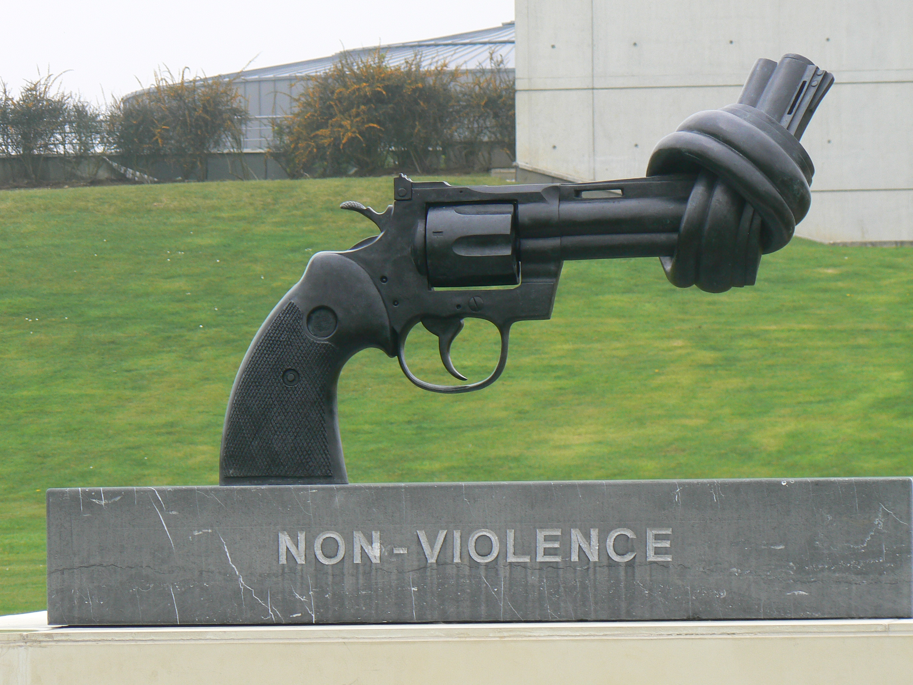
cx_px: 456
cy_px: 342
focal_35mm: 209
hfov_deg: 9.5
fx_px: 5512
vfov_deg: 7.1
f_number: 5.6
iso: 80
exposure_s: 1/200
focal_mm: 34.8
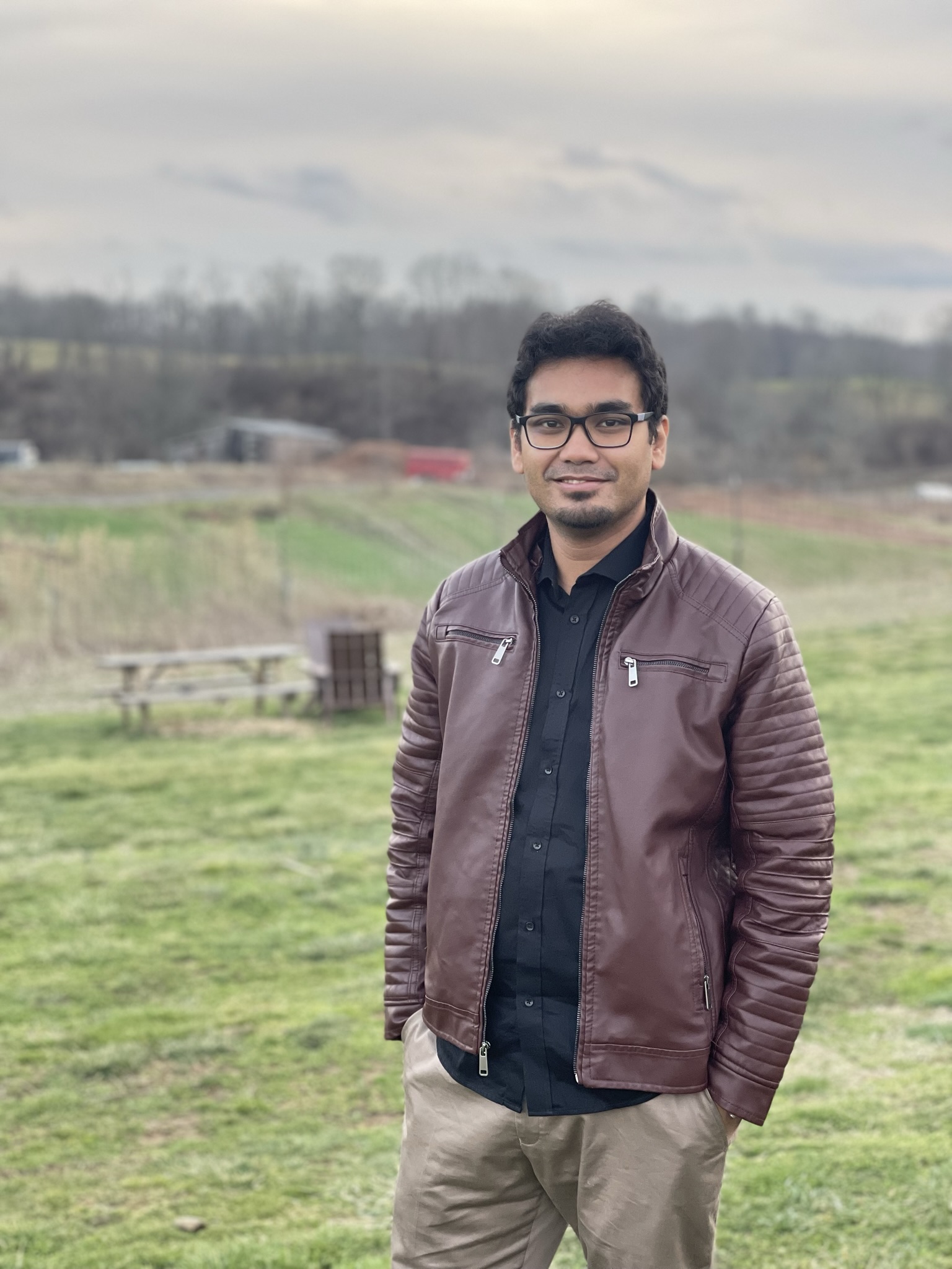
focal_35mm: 64
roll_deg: -0.9
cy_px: 634
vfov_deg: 30.3
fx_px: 2347
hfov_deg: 22.9
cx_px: 476
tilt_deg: -6.3
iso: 100
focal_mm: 7.5
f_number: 2.2
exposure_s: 1/121
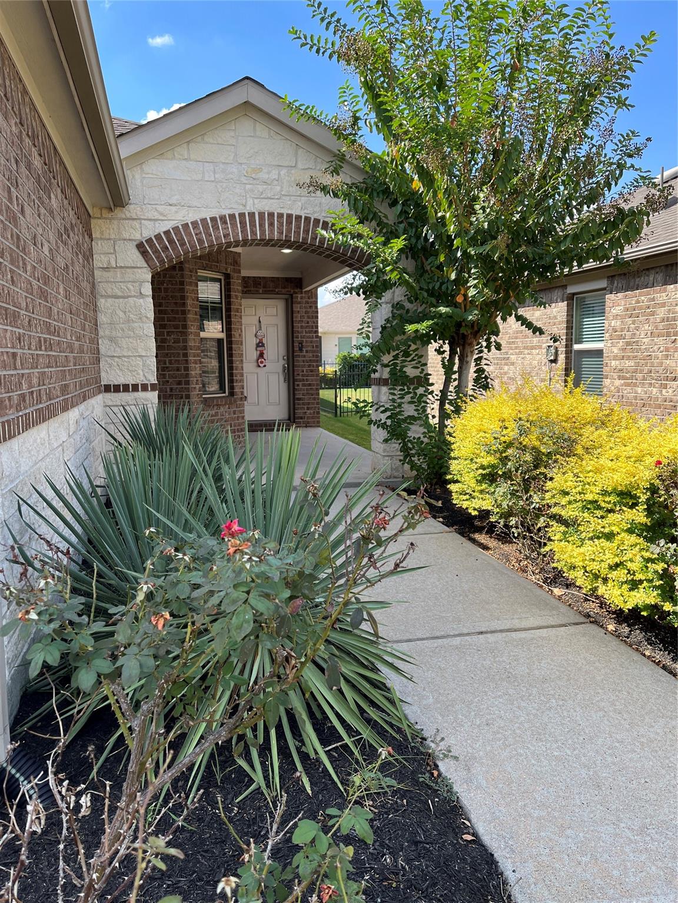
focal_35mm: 26
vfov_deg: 67.3
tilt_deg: -6.7
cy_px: 452
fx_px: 679
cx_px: 339
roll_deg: +1.4
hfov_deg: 53.1
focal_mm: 5.1
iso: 50
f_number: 1.6
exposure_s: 1/821
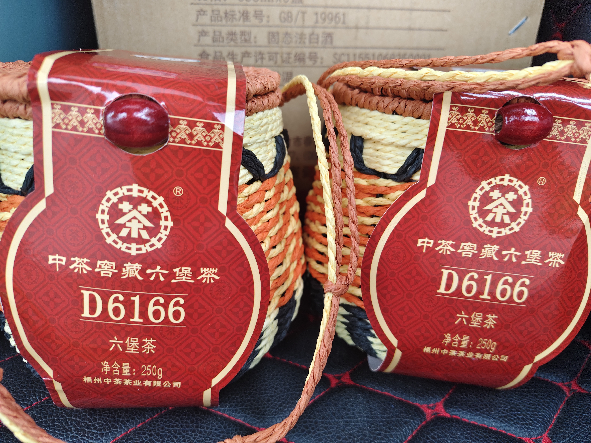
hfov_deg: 73.9
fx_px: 393
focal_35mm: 23
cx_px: 296
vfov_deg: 58.9
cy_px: 222
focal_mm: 5.56
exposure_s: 1/100
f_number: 1.88
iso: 73
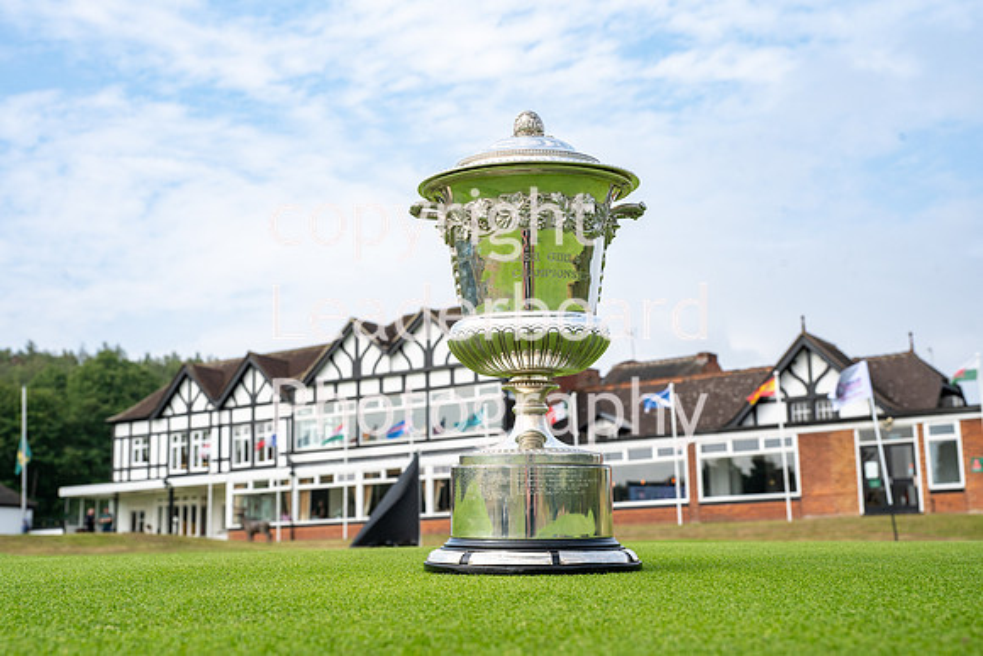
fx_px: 1202
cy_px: 328
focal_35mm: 44
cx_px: 492
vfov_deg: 30.5
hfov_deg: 44.5
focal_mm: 44
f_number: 9
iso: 320
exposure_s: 1/640
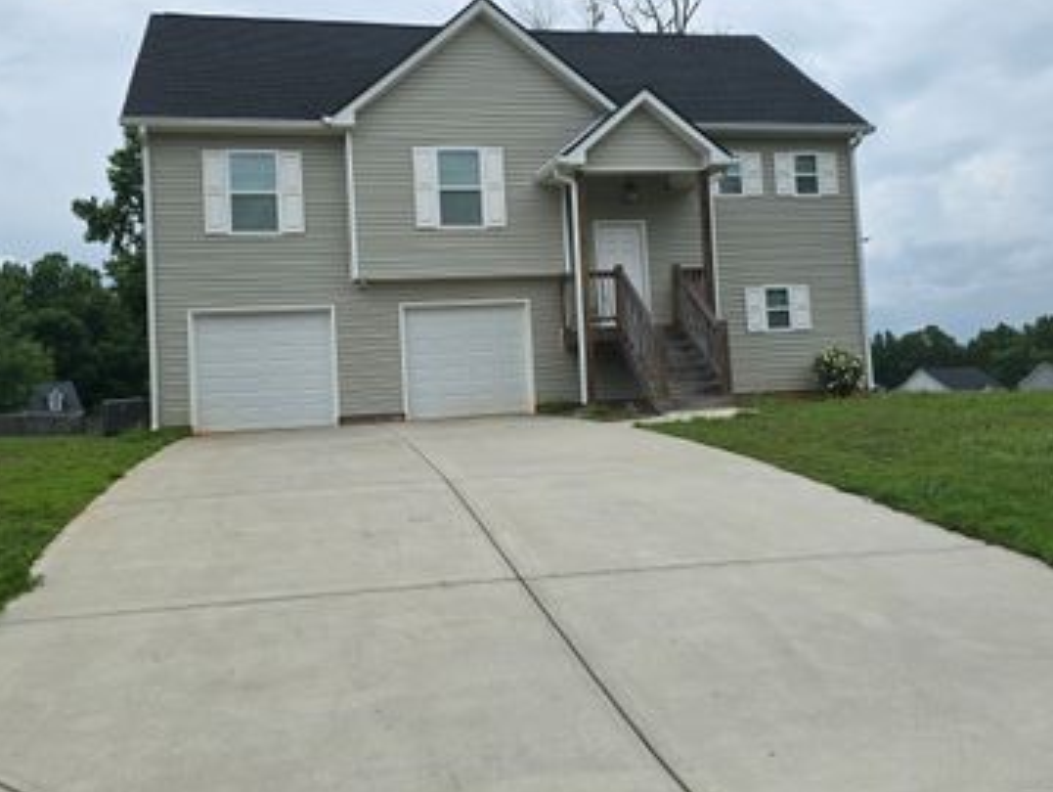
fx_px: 974
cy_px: 321
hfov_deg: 56.8
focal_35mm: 32
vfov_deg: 44.0
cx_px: 522
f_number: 1.7
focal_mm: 6.3
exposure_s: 1/1078
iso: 12
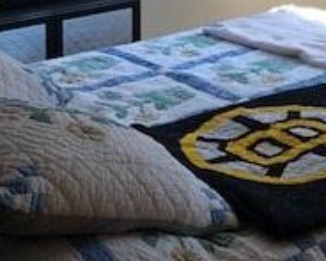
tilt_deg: -7.6
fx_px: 916
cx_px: 406
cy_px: -73
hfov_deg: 18.9
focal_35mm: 95
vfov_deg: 15.4
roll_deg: -1.2
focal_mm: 3.99
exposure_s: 1/120
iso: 64
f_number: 1.8
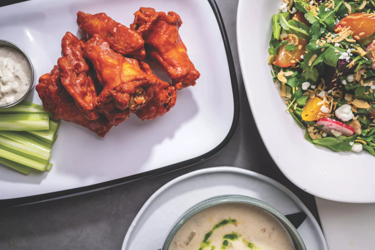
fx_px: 417
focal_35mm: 40
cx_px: 188
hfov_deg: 48.5
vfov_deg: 33.4
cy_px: 125
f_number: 8
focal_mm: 40
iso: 200
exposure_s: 1/30
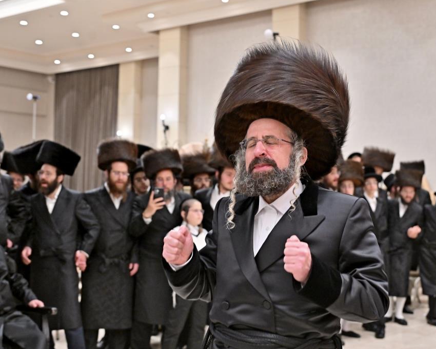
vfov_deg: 29.1
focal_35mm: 52
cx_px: 246
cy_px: 174
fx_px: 671
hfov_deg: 35.9
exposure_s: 1/250
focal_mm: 46
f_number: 4
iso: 1250
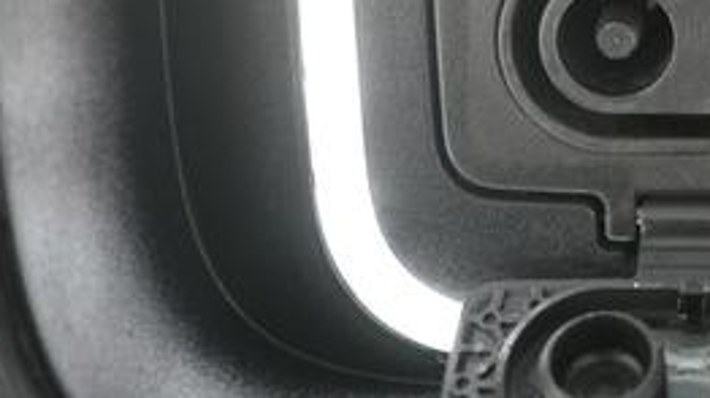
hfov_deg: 28.3
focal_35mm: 69
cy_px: -165
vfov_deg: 16.2
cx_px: 743
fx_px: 1298
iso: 2500
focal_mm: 27
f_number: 2.8
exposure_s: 1/60
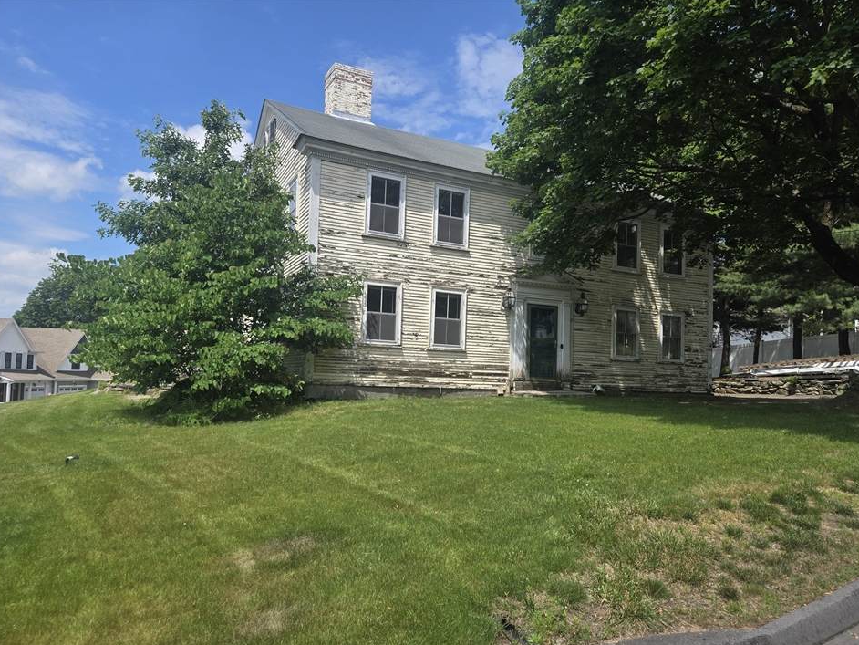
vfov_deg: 54.8
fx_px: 621
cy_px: 348
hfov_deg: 69.3
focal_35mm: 25
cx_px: 459
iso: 25
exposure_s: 1/1663
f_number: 1.8
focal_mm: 5.4
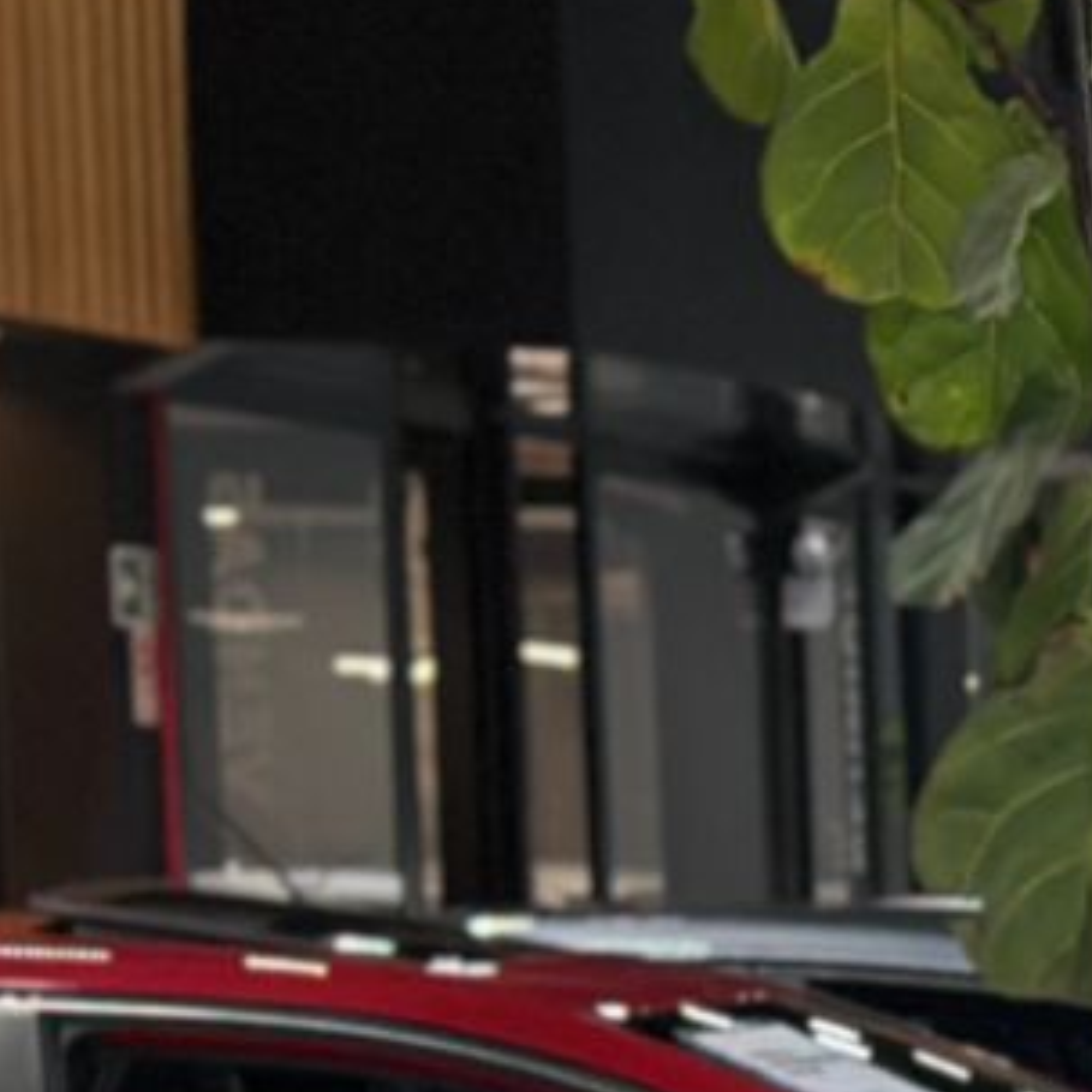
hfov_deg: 6.0
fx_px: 9601
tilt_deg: -7.3
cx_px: 3330
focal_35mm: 269
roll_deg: -0.2
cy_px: 1968
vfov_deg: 6.4
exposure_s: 1/120
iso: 100
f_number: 1.78
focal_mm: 6.86
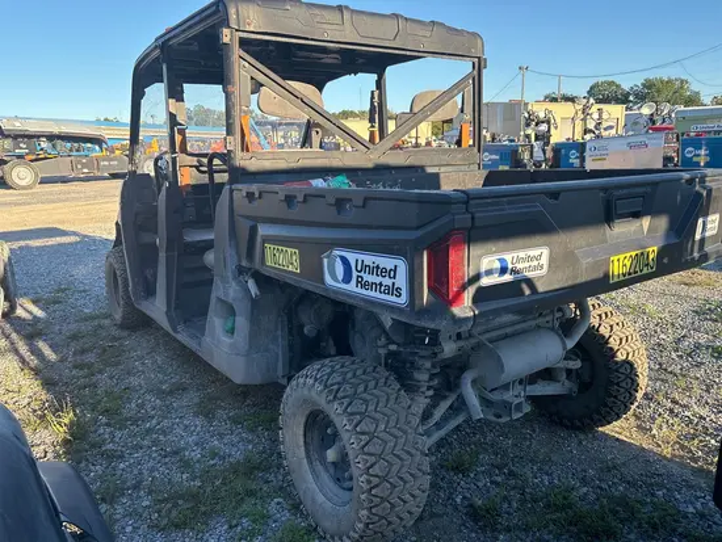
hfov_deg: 67.3
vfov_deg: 53.1
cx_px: 361
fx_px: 543
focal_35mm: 26
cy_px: 271
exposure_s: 1/587
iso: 50
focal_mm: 5.96
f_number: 1.6
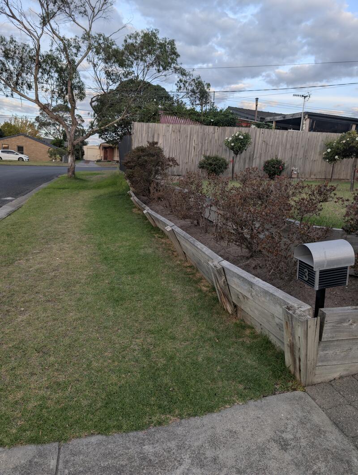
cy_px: 238
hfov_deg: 56.9
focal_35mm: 24
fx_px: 330
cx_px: 179
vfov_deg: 71.5
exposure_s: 1/404
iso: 53
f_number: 1.68
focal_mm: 6.9
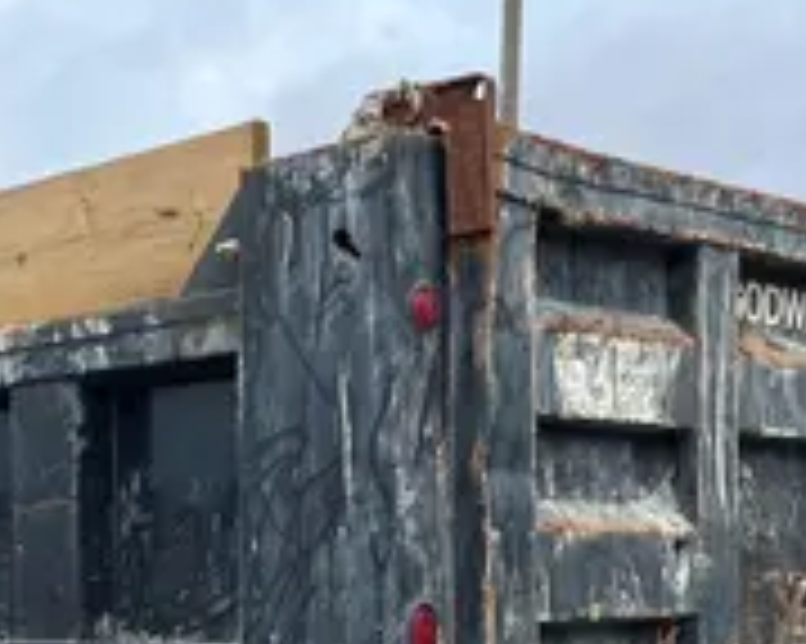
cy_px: 723
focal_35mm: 78
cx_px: 77
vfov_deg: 18.8
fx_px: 1860
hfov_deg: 23.8
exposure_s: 1/1372
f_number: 1.6
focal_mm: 5.1
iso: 50
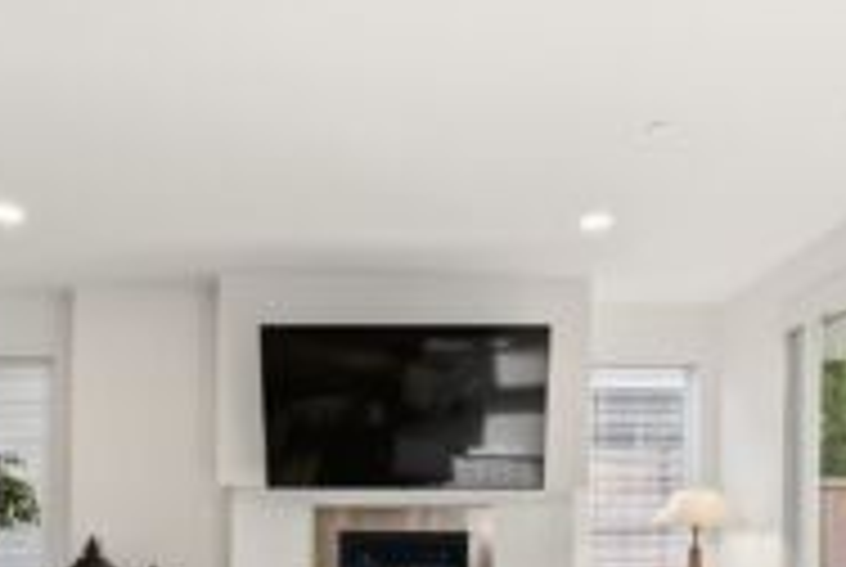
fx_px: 800
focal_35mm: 34
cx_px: 400
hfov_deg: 55.7
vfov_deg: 35.9
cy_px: 542
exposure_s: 1/15
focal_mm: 16
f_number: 11
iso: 100
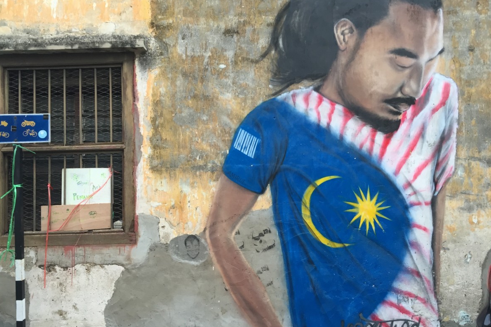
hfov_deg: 60.3
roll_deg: +0.5
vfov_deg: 42.3
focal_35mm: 31
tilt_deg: +2.4
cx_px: 242
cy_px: 171
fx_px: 423
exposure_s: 1/40
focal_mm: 4.15
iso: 32
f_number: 2.2
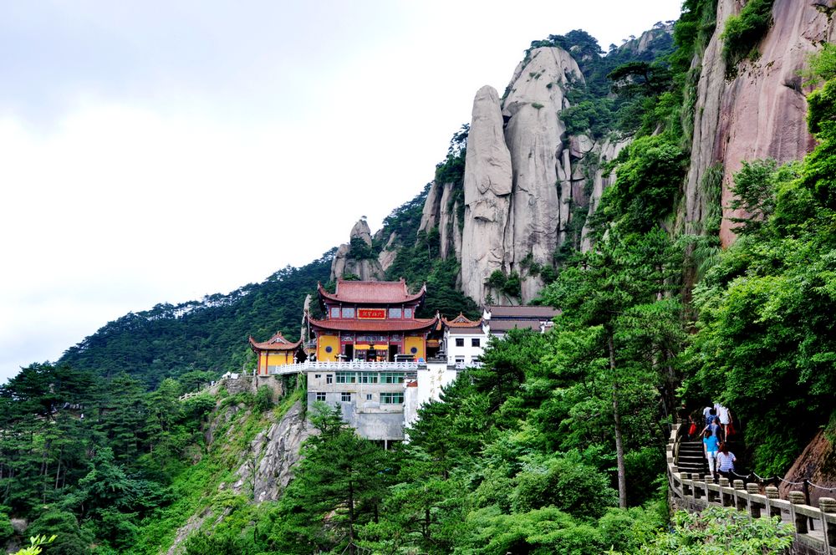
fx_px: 731
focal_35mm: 32
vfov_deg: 41.6
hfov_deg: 59.6
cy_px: 278
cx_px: 418
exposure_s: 1/200
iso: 200
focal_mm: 21
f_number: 10
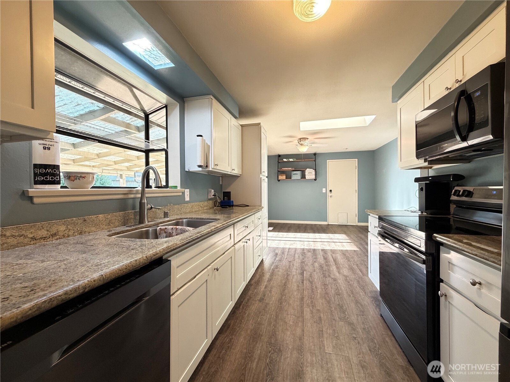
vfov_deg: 85.7
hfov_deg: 102.1
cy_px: 191
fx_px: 206
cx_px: 255
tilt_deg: -0.8
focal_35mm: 14
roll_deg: +0.9
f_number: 2.2
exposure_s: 1/60
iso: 500
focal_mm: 2.22
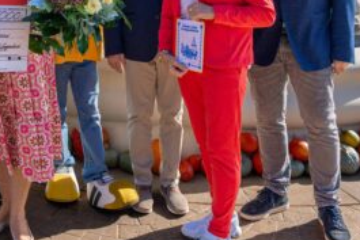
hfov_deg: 34.3
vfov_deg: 22.7
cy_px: -46
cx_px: 39
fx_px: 550
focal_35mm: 55
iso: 100
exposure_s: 1/1000
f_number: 3.5
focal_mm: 19
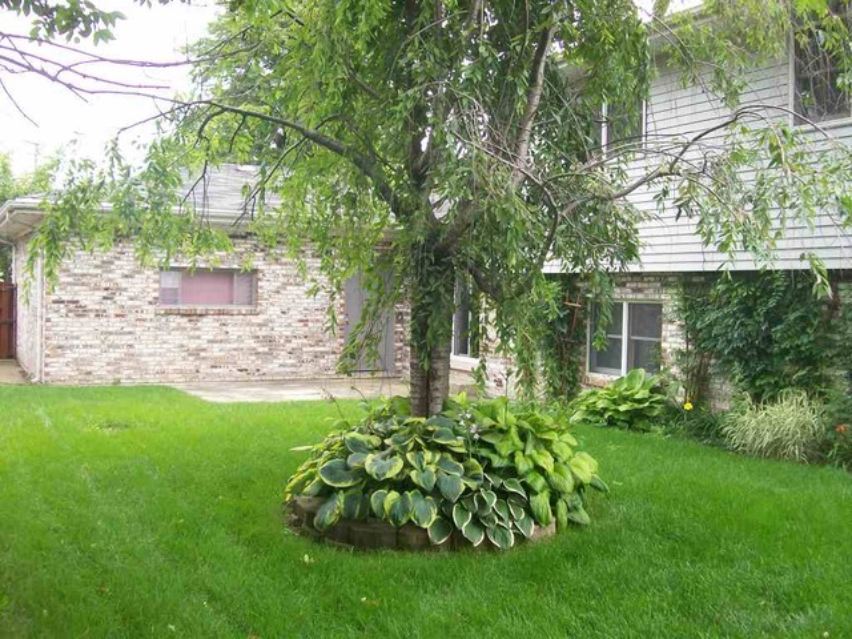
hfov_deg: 51.4
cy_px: 320
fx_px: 886
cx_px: 426
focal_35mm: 36
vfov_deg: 39.7
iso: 80
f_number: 2.7
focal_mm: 6
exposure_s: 1/176
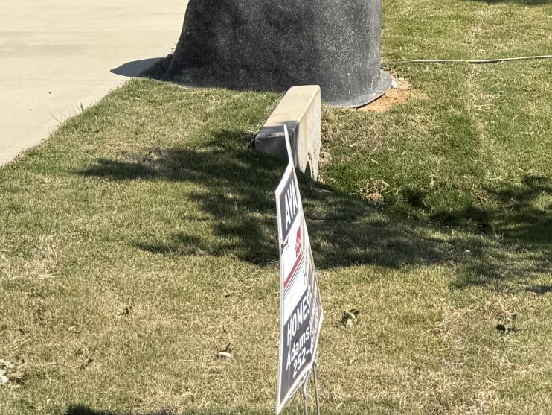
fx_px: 1547
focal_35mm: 97
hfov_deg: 19.5
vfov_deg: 13.8
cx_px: 583
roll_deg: -2.5
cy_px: -297
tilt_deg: +5.9
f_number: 1.78
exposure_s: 1/3584
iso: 80
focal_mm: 6.76
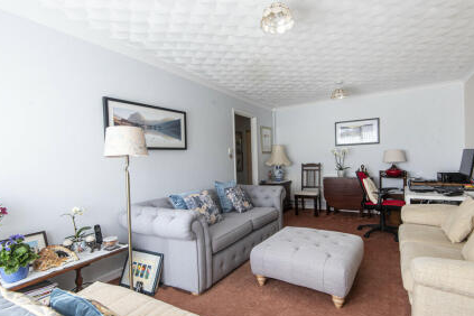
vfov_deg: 67.3
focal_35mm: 18
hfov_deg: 89.9
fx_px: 237
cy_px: 169
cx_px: 251
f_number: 9
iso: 320
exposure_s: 1/25
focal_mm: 16
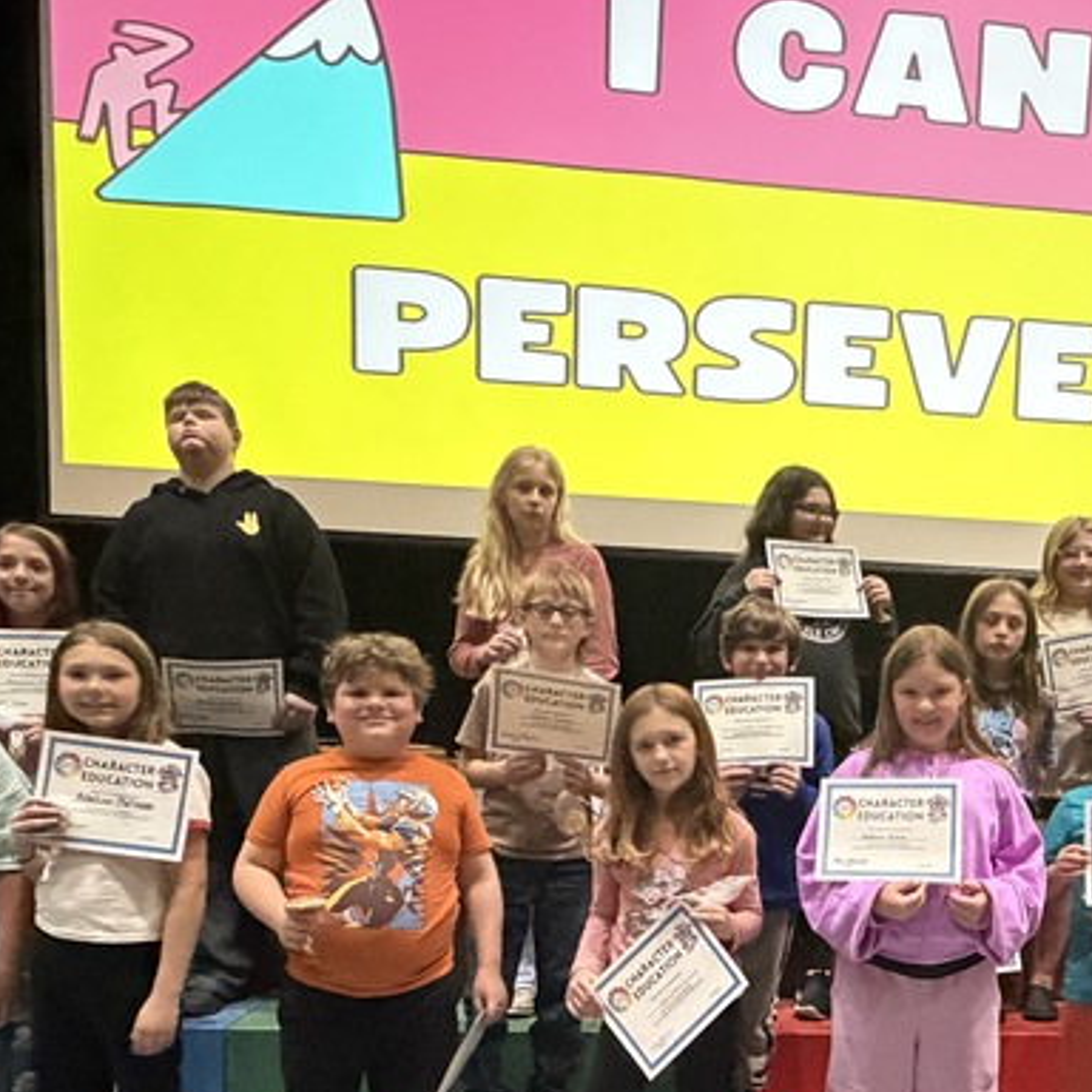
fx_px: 1178
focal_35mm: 33
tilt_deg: -5.0
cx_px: 808
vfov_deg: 47.6
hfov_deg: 48.0
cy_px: 839
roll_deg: -1.5
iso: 1000
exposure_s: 1/60
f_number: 2.2
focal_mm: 2.22
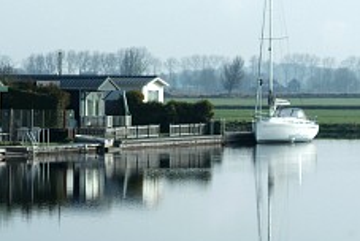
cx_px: 65
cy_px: 107
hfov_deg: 8.8
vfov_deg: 5.9
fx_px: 2323
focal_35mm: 232
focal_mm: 78
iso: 200
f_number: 5.6
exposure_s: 1/1000
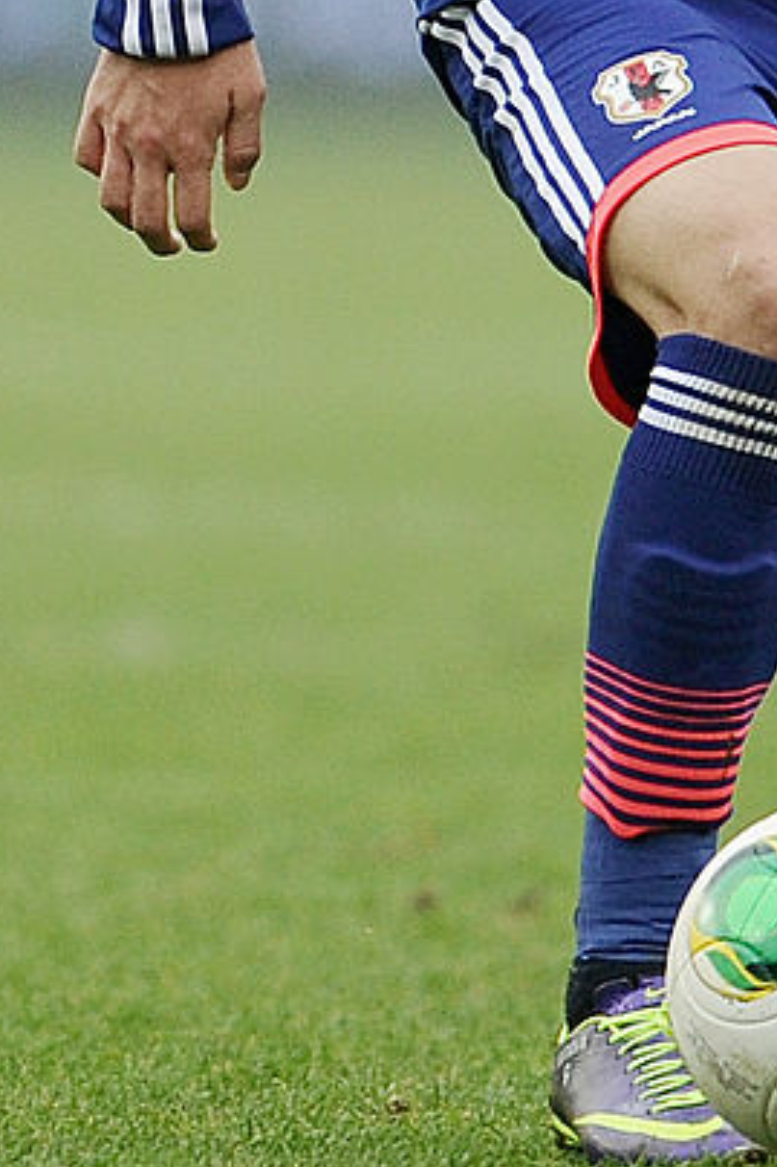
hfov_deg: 1.4
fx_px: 32854
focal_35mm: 1014
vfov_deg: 2.0
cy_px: -191
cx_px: 709
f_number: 2.8
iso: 1000
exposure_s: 1/2000
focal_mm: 400
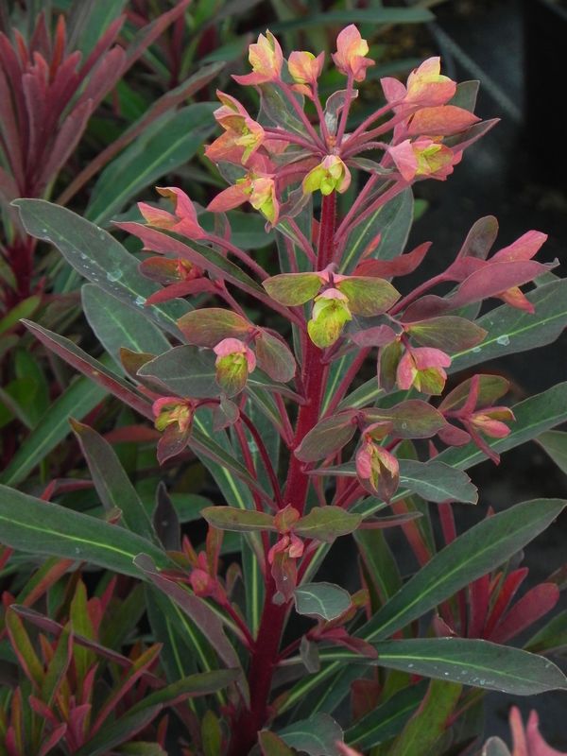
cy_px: 378
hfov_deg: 7.0
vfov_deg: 9.3
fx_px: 4630
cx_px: 284
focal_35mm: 212
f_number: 5
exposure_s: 1/80
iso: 160
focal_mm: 37.7
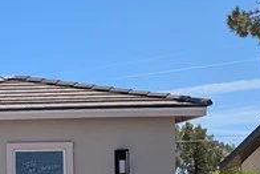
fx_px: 940
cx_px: -214
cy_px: 219
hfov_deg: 13.9
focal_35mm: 130
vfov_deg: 10.4
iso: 22
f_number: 1.68
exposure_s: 1/1232
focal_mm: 6.9
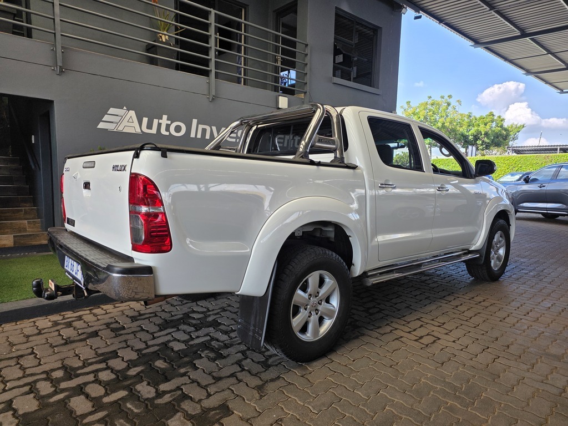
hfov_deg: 73.9
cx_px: 284
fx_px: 377
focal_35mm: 23
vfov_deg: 58.9
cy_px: 213
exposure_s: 1/359
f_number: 1.7
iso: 25
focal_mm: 6.25
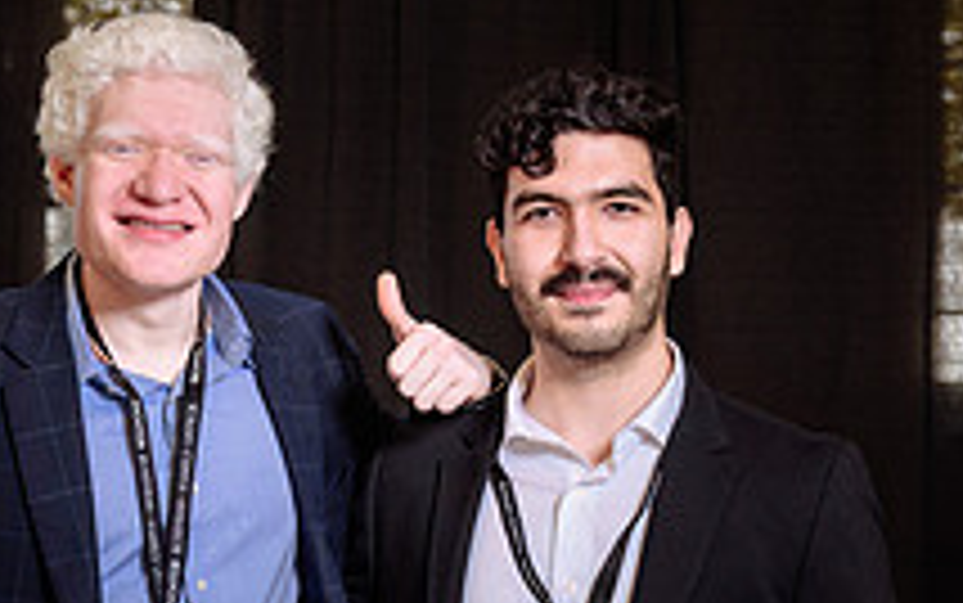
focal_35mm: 111
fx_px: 2915
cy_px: 298
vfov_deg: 11.8
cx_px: 477
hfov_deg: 18.8
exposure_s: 1/125
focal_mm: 38
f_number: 4
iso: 640
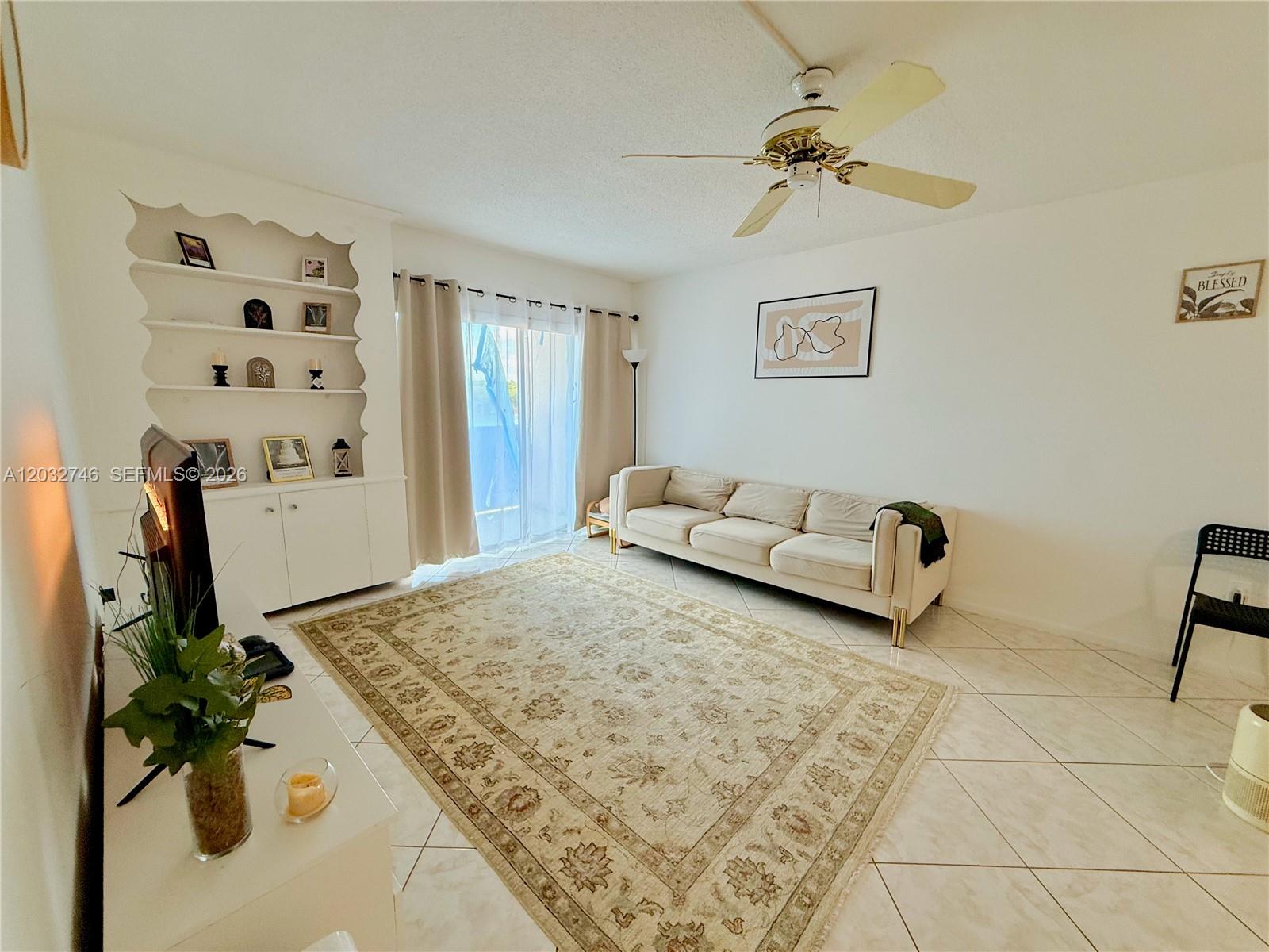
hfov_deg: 102.1
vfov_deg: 85.7
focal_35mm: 14
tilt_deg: -9.2
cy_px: 476
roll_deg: -1.0
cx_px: 634
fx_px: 513
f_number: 2.2
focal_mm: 2.22
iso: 100
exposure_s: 1/120
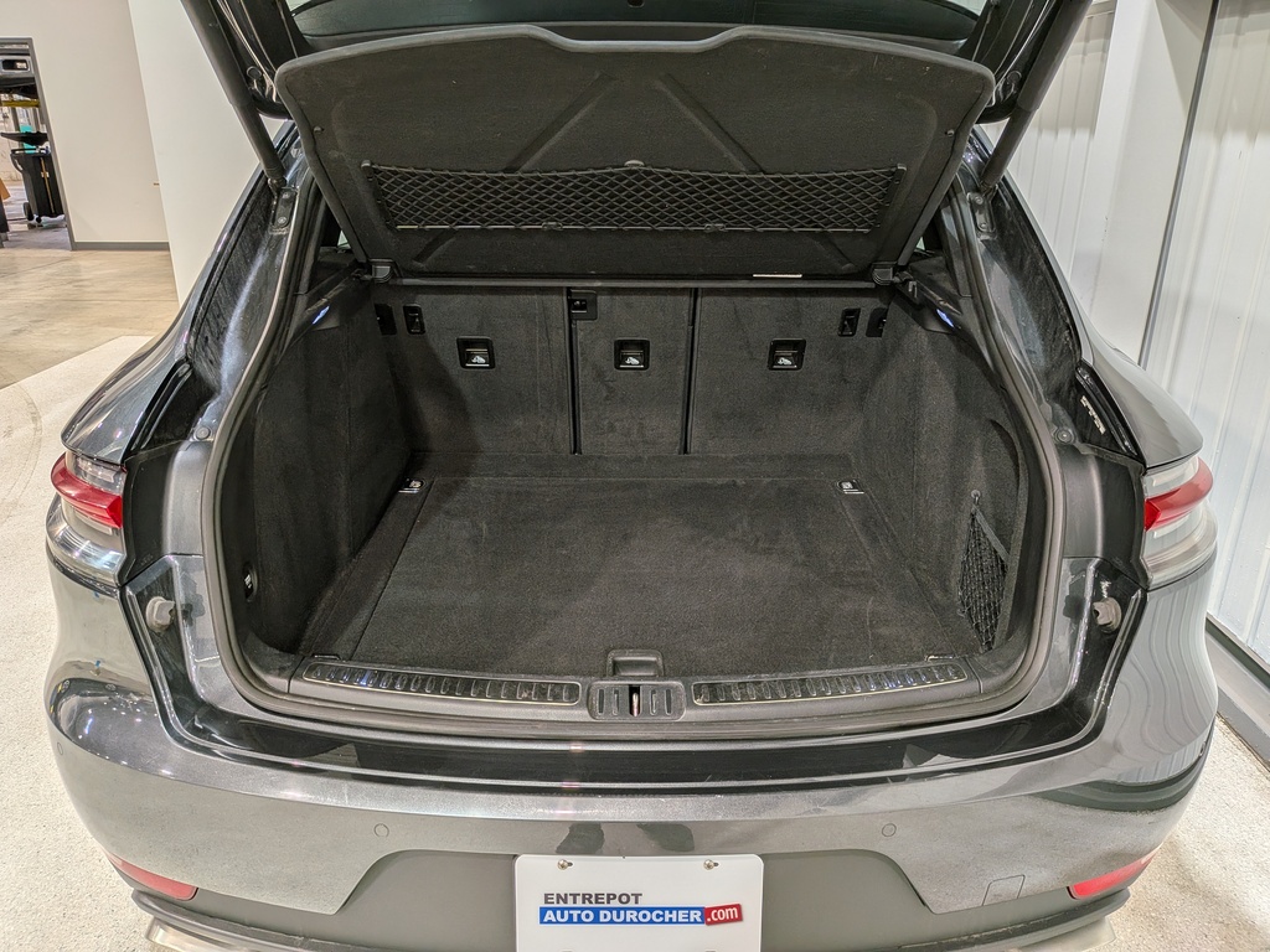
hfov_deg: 71.6
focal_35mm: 24
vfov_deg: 56.8
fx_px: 881
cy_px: 476
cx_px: 635
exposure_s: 1/164
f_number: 1.7
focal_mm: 4.53
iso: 29
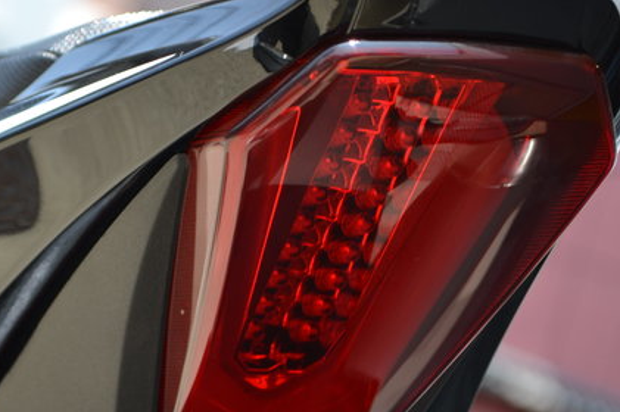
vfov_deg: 8.7
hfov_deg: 13.0
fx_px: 2701
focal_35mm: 157
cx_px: 54
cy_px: 192
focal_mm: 55
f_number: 5.6
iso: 110
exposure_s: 1/125
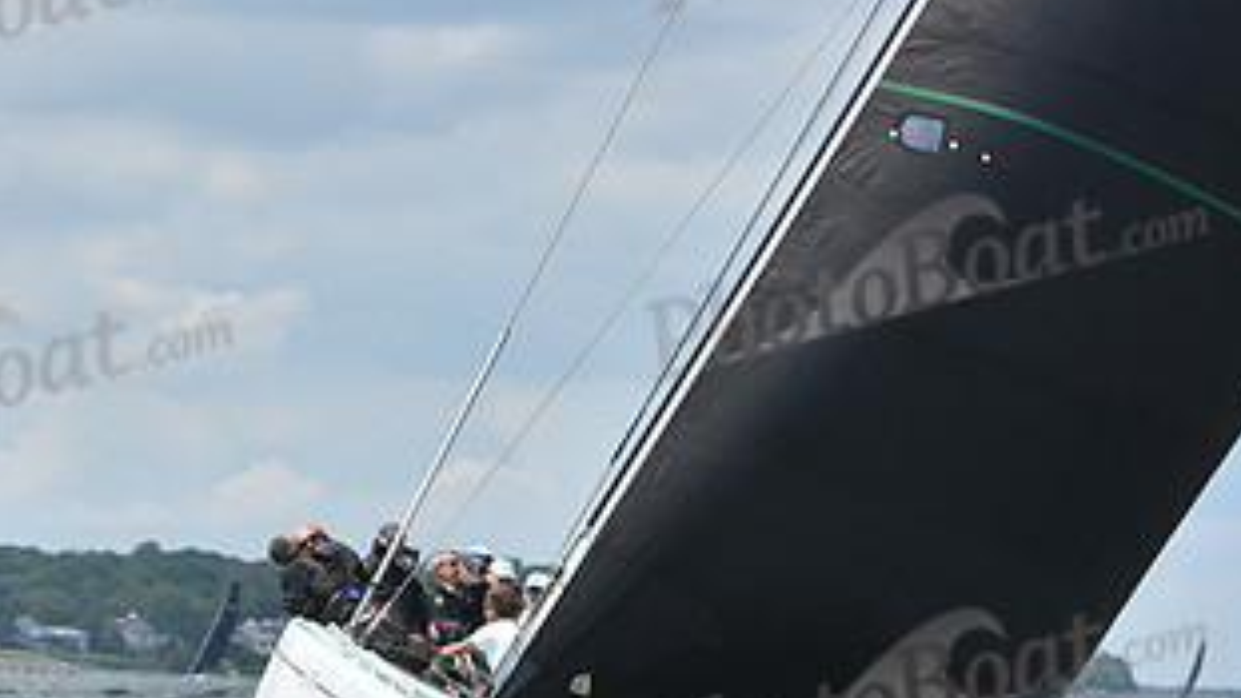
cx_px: 443
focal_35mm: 342
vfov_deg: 3.6
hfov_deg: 6.3
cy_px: 540
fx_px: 11255
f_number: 7.1
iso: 250
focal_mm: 175
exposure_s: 1/1250
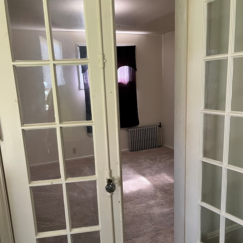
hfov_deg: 51.1
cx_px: 118
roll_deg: +2.6
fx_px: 254
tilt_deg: -12.3
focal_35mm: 32
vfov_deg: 50.9
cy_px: 142
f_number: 1.6
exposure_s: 1/60
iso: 320
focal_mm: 5.1
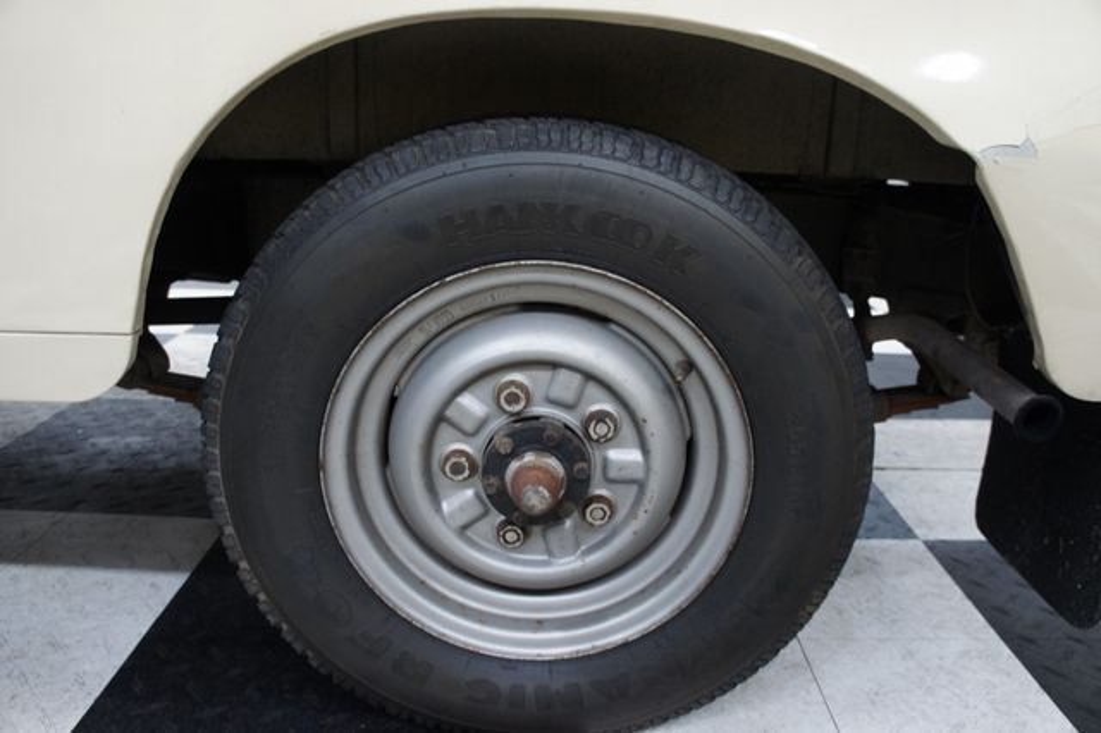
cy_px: 366
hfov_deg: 67.4
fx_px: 825
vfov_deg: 47.9
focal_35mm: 27
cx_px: 550
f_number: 3.5
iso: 640
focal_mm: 18
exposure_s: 1/30
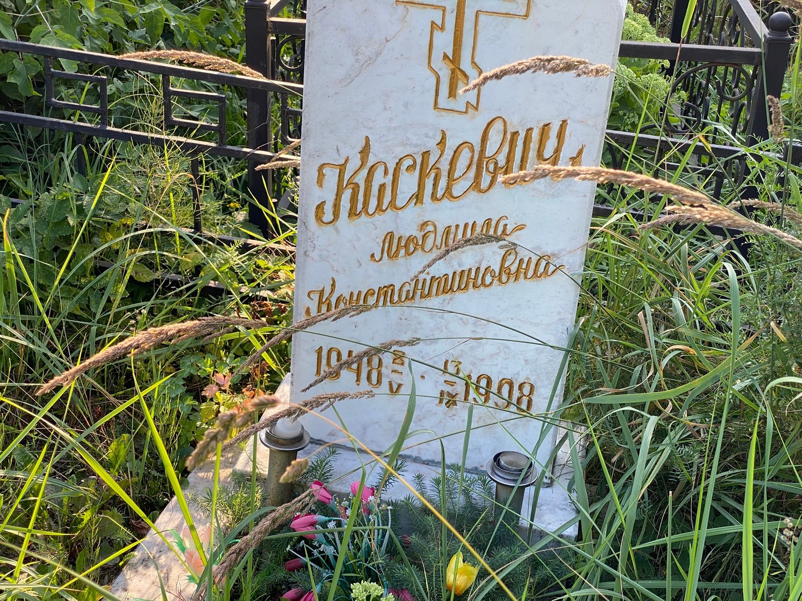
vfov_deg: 28.0
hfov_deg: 36.8
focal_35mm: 52
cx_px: 401
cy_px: 300
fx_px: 1205
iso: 20
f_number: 2
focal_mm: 6
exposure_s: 1/156
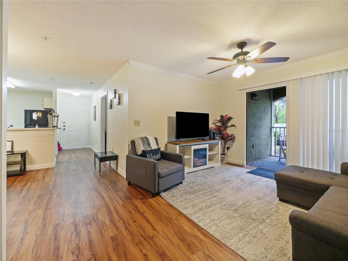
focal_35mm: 14
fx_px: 141
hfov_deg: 102.1
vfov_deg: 85.6
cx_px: 174
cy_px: 130
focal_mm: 7
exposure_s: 1/30
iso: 3200
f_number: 4
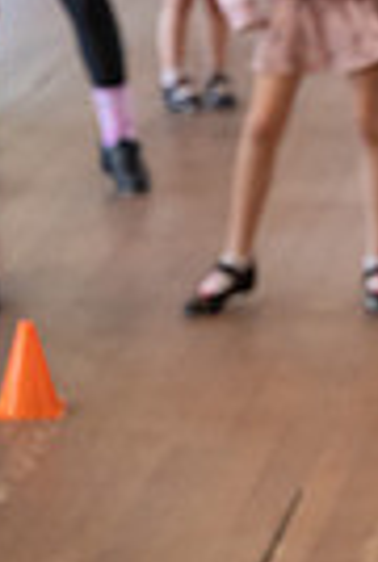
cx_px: 1067
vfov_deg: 6.3
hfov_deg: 4.1
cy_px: -216
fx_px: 5076
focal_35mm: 324
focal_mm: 75
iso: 1600
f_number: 4
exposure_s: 1/200
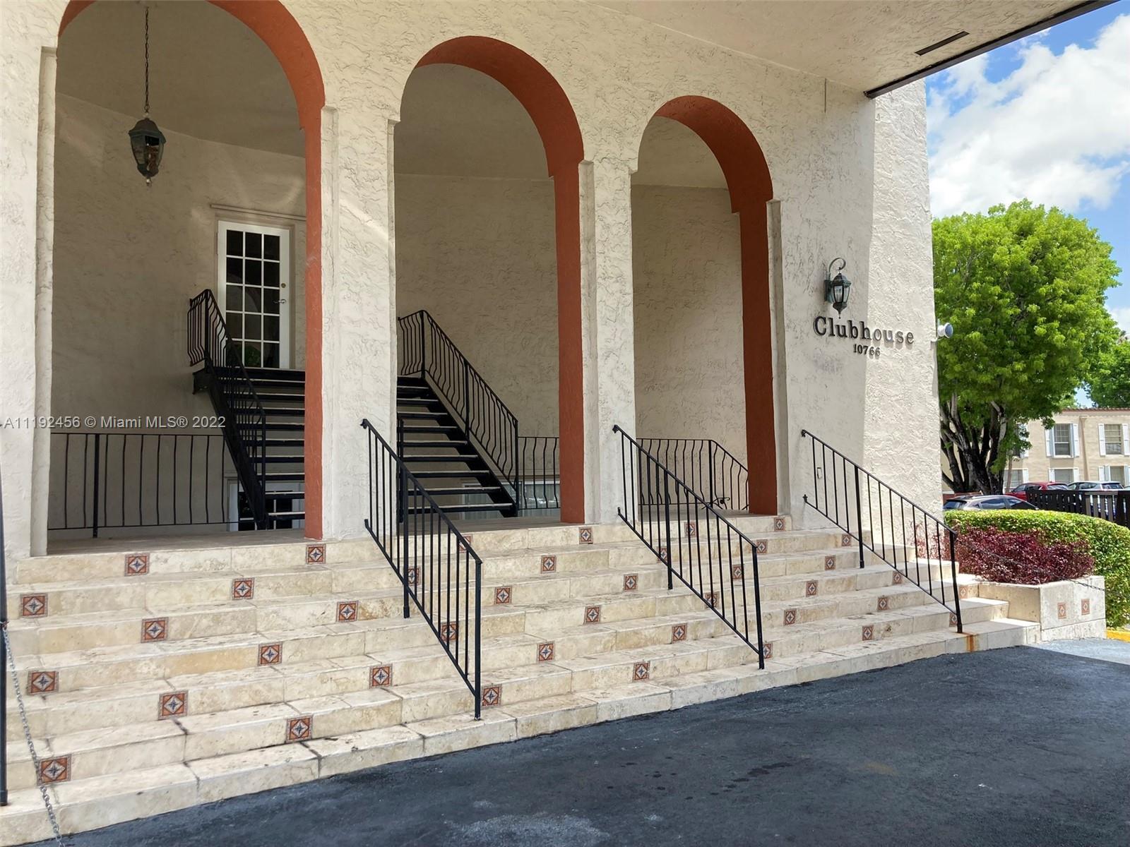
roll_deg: +1.3
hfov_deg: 63.4
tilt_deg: +3.7
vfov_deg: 49.7
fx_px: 914
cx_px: 565
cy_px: 424
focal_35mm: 28
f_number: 1.8
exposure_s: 1/476
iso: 20
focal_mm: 3.99
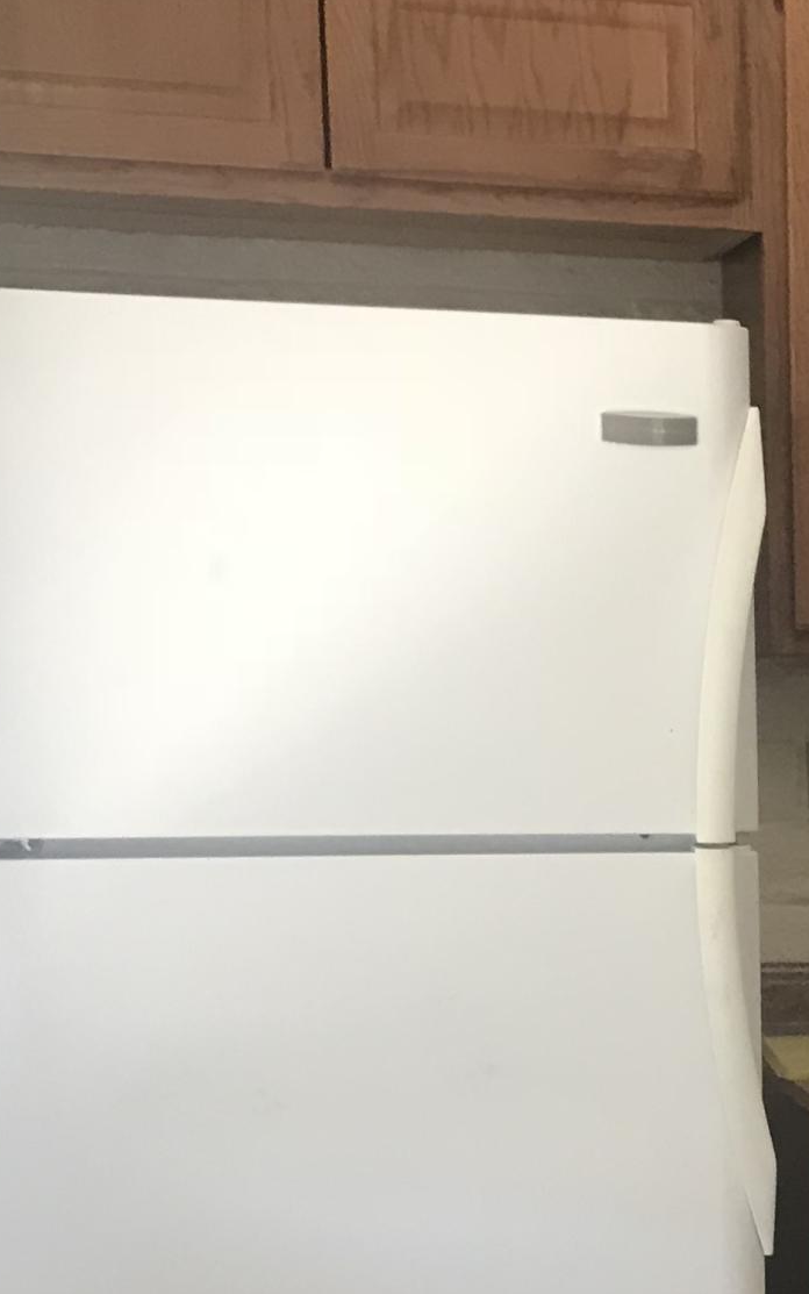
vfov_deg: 25.2
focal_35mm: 80
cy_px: 1108
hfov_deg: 15.0
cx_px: 1261
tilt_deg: -9.6
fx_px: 2821
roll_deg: -0.8
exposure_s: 1/15
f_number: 1.8
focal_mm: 3.99
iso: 50
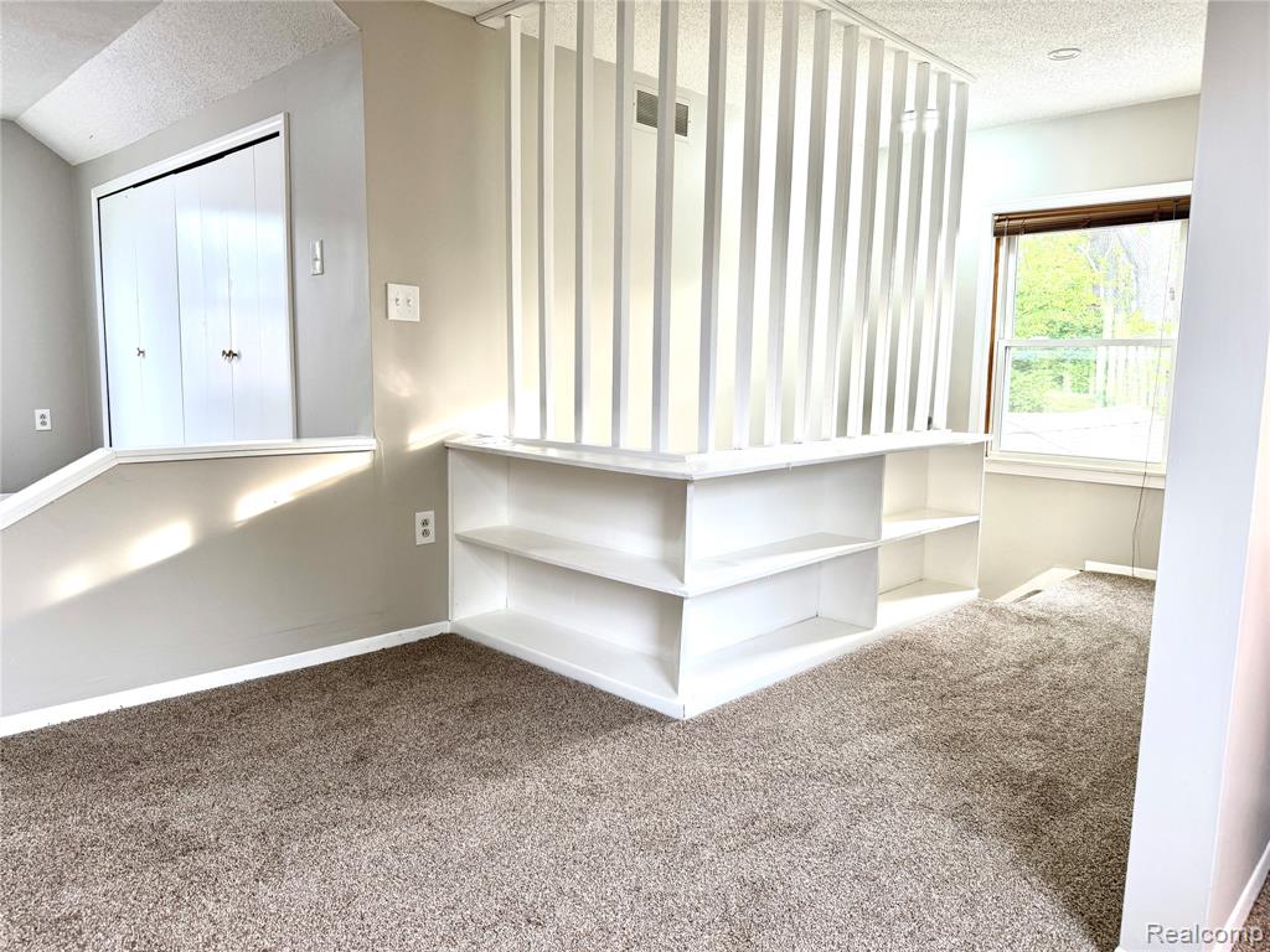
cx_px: 635
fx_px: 881
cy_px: 476
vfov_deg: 56.8
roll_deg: -0.5
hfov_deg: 71.6
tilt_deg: -7.8
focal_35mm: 24
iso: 100
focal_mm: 6.76
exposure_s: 1/120
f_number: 1.78
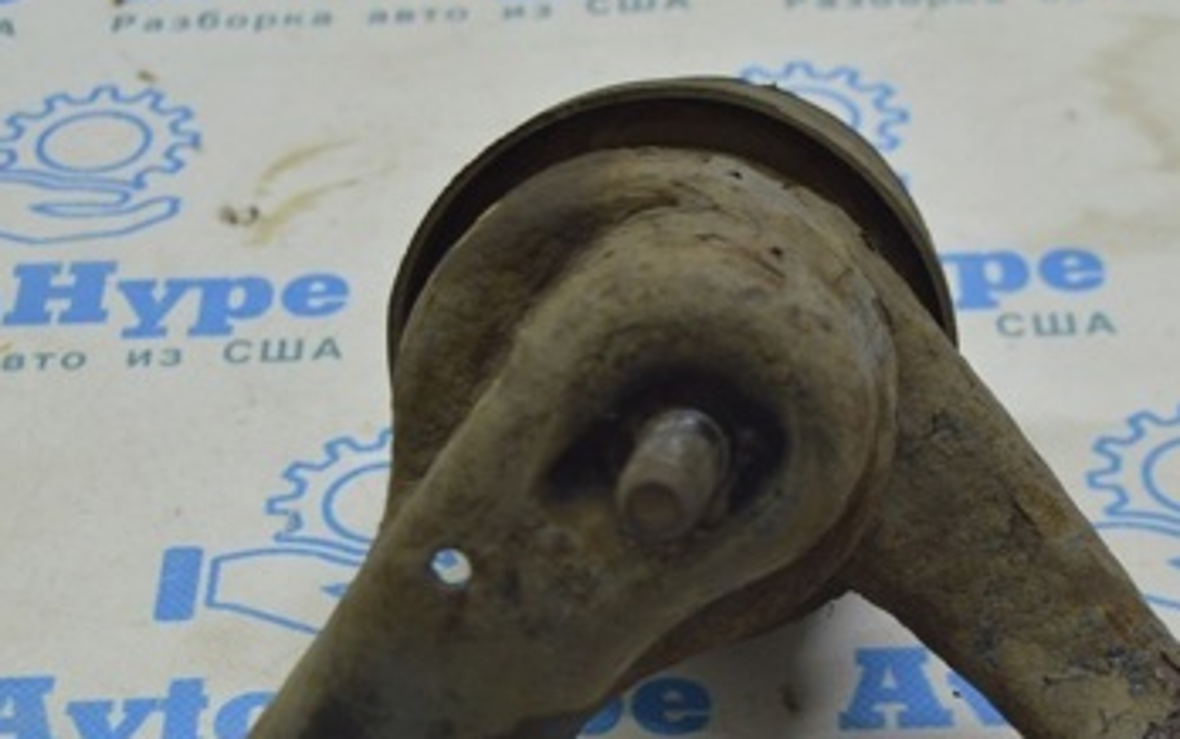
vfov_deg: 12.9
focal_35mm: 101
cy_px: 564
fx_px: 3250
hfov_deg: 20.5
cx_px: 749
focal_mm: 36
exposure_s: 1/40
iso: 400
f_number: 5.6
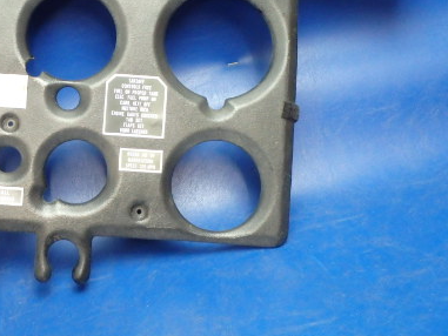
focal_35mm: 47
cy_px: 119
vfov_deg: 30.7
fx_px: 608
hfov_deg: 38.7
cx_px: 81
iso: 800
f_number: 3.9
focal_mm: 5
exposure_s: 1/30
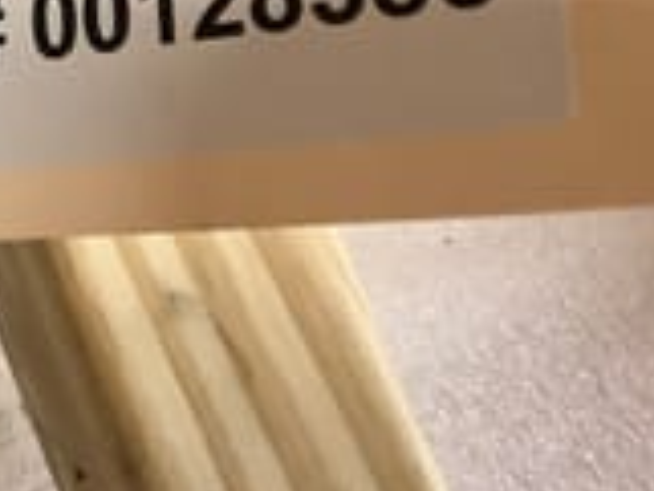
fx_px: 1815
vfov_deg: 14.9
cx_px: -175
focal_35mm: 96
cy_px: -95
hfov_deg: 19.0
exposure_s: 1/25
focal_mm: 3.3
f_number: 2.4
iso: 500
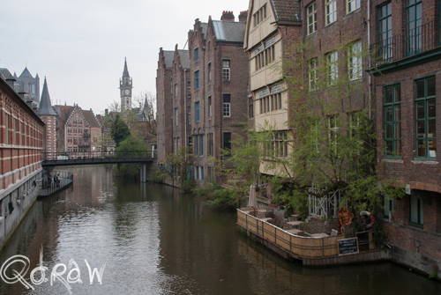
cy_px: 148
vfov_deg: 40.1
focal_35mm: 33
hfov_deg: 57.2
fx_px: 405
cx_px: 220
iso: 100
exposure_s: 1/100
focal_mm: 22
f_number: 10
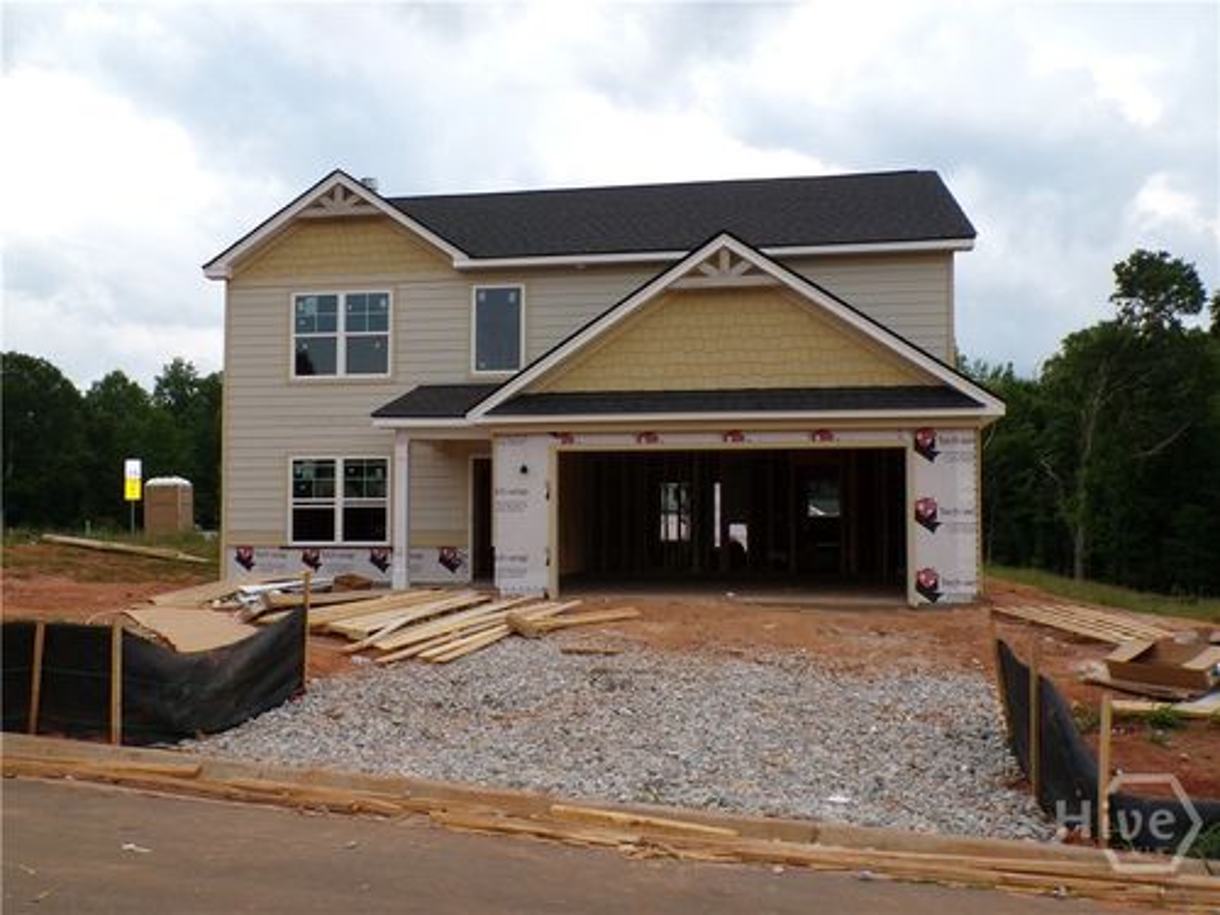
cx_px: 610
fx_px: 1128
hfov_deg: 56.8
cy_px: 458
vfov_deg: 44.2
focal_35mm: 32
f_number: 4.8
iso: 200
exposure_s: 1/750
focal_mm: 5.8
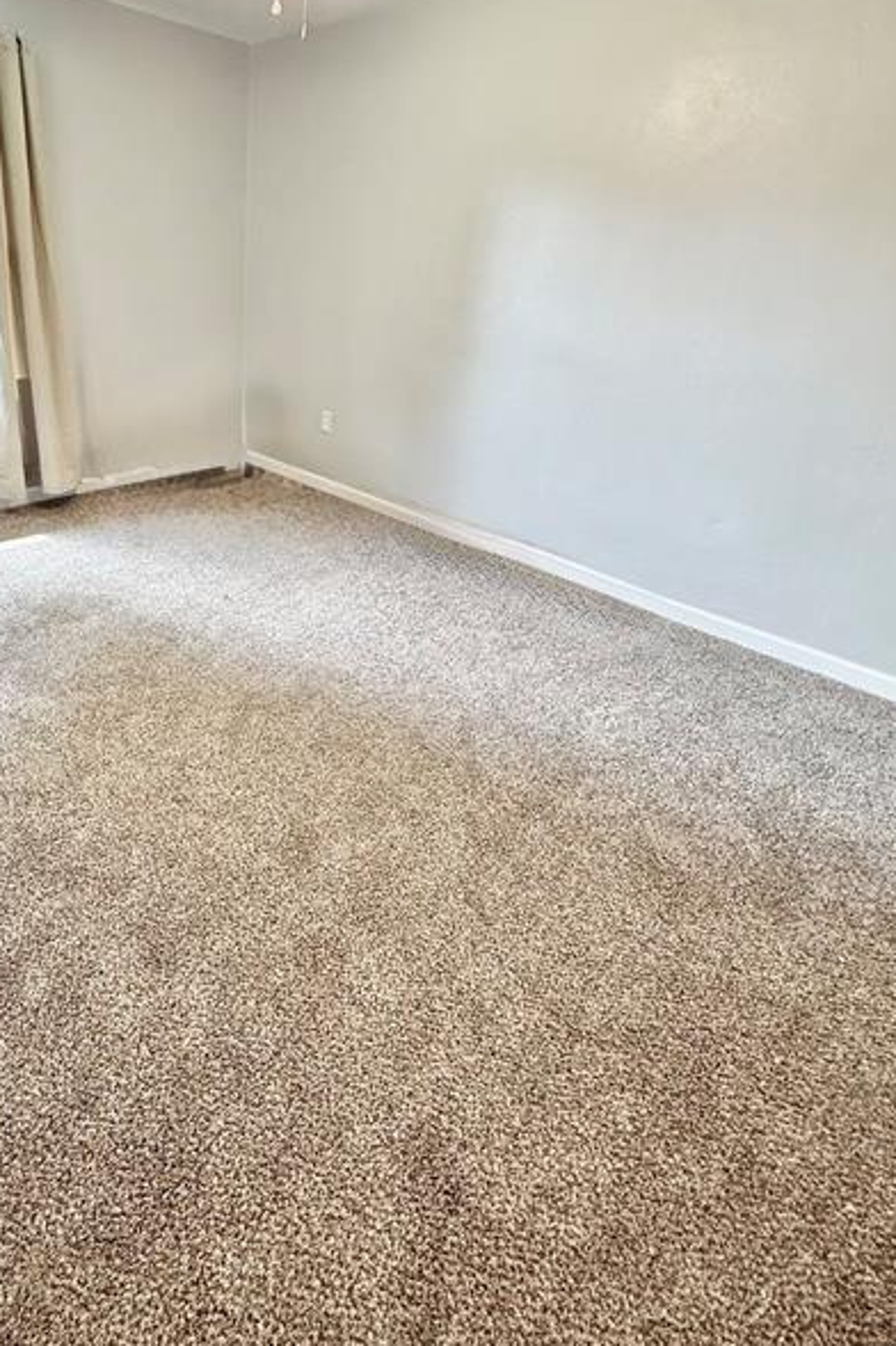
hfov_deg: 62.9
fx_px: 710
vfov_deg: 85.5
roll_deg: -4.0
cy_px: 516
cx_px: 302
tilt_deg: -19.3
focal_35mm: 19
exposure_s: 1/60
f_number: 2.2
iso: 200
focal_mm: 2.22
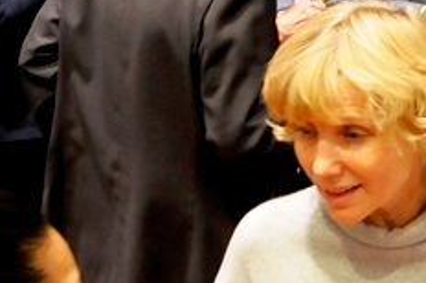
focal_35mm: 119
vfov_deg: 11.4
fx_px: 1406
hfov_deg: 16.5
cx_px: 514
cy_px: 42
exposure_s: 1/25
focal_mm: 18
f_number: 5.6
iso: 1600
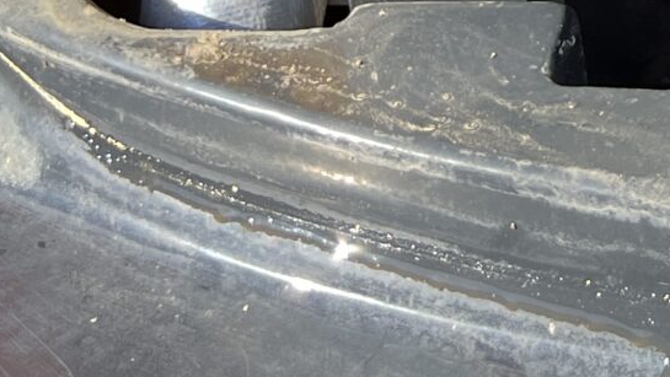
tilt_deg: -20.0
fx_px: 2364
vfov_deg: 8.1
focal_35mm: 133
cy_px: -674
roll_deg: +3.4
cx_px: 1127
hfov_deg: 14.5
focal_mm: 5.7
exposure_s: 1/808
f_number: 1.5
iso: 50
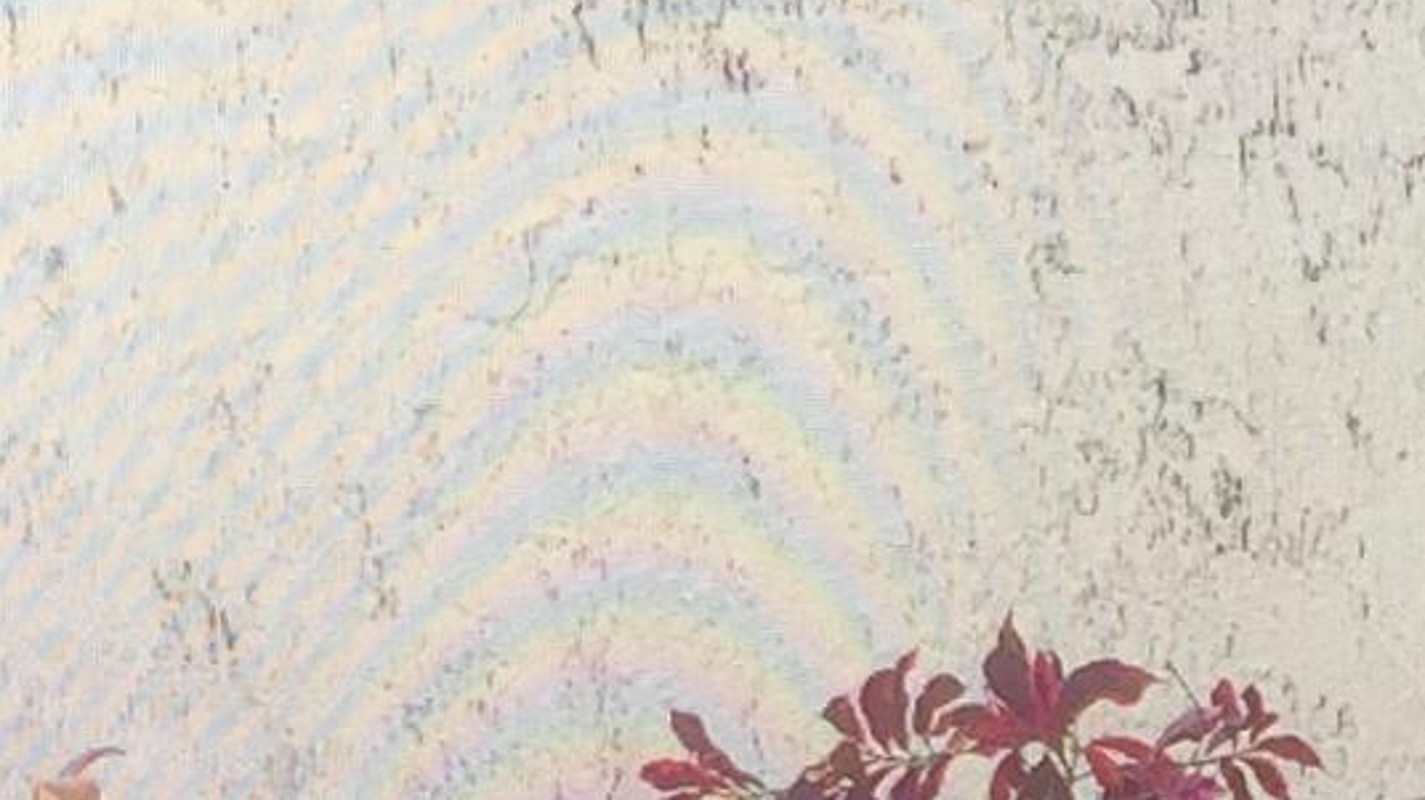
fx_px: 6685
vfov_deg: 6.5
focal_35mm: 177
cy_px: 1847
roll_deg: -1.9
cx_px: 2454
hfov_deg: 11.4
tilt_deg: -17.0
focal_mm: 4.15
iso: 40
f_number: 2.2
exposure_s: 1/120
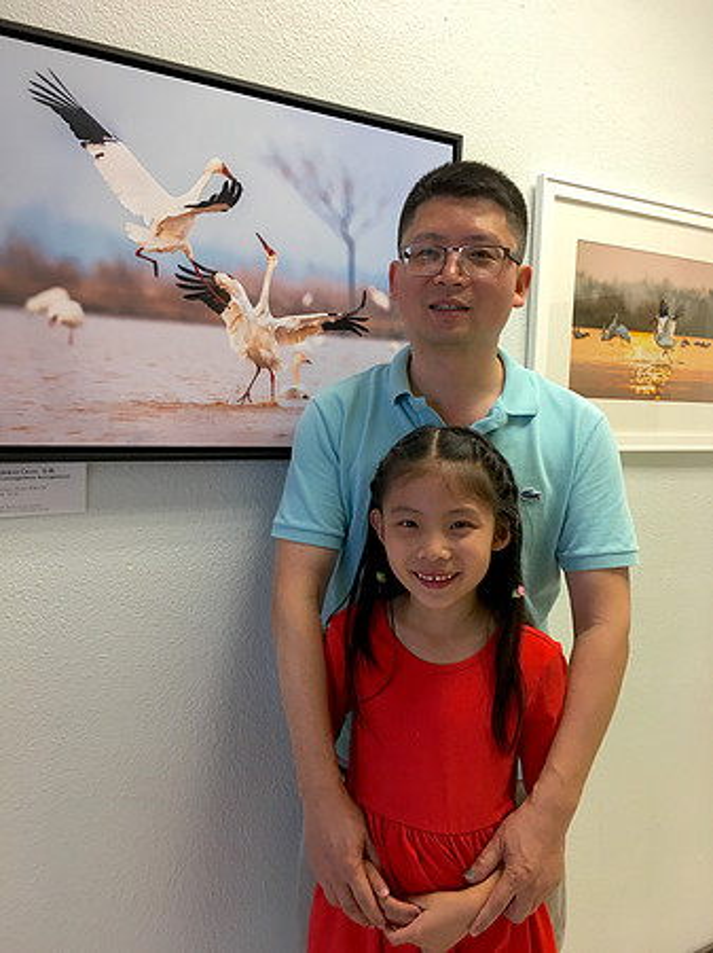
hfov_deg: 48.2
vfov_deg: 61.7
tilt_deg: -3.5
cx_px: 356
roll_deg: -0.2
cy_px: 476
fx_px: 797
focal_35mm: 29
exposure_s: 1/30
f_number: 2.2
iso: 50
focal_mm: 4.15
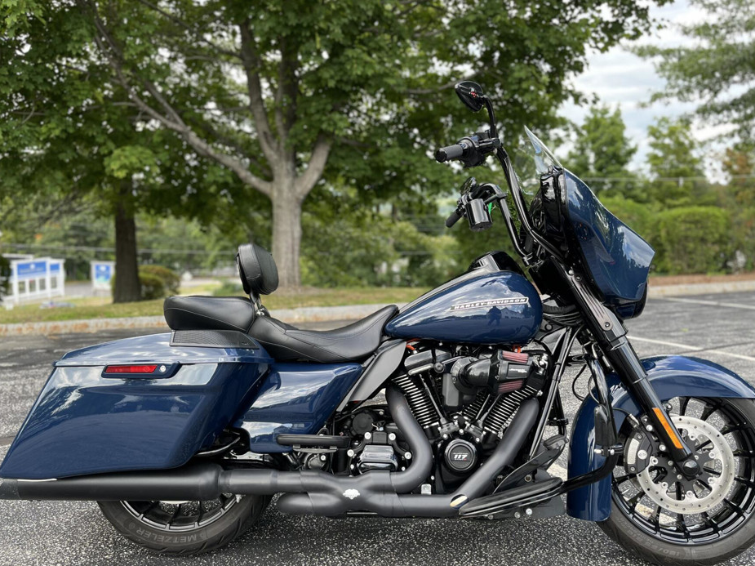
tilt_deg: -7.8
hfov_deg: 60.0
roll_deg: -0.8
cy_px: 294
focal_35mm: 30
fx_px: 654
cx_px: 395
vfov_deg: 46.8
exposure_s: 1/327
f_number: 1.6
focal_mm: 5.1
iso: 50
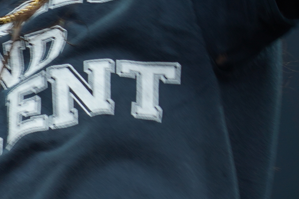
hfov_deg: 3.5
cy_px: 163
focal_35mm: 580
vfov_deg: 2.4
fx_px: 4818
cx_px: -515
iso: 100
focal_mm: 99
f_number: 4.5
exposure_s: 1/125
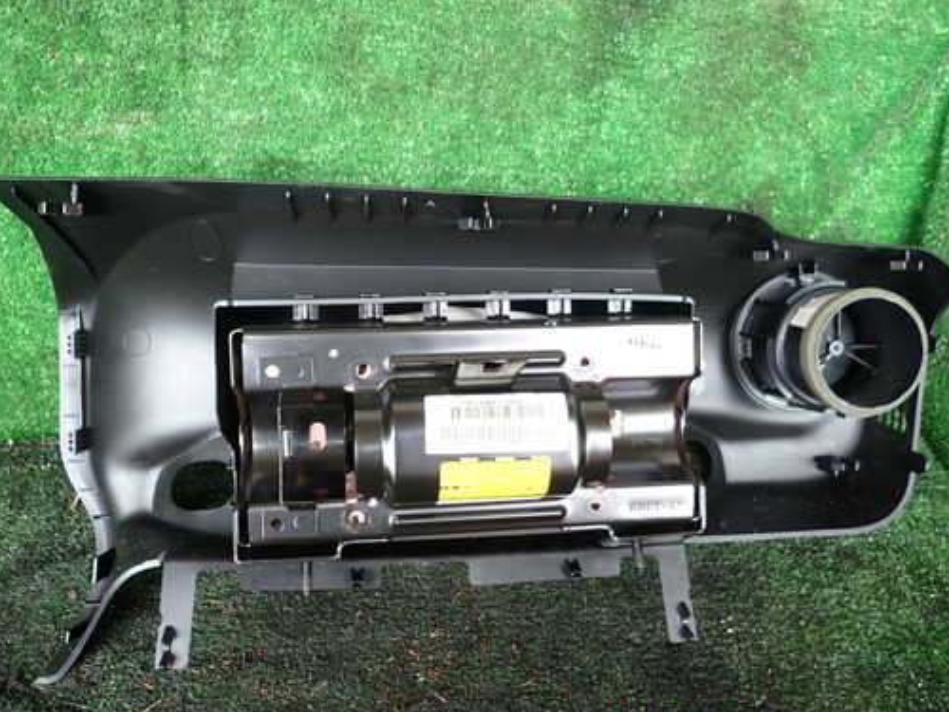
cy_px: 336
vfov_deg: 46.8
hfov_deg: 60.0
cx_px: 473
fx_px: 822
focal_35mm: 30
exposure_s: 1/60
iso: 200
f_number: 2
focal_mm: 4.5
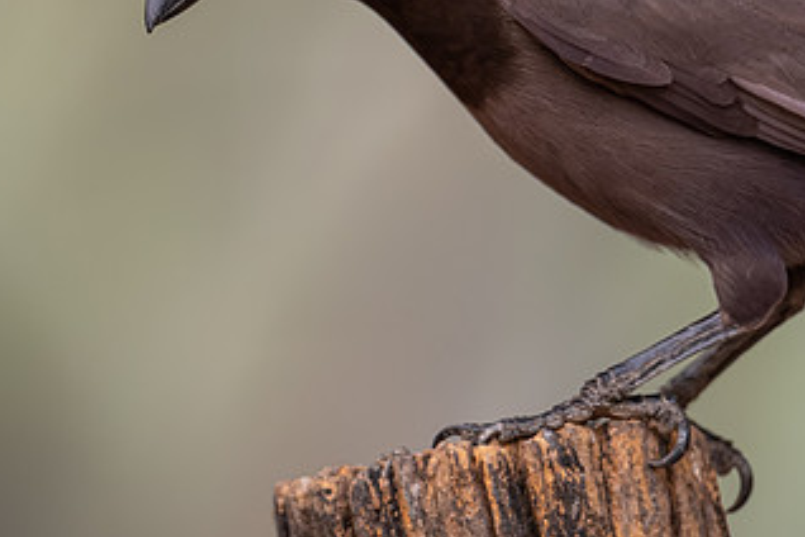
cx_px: 449
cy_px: 184
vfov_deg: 1.2
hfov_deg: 1.8
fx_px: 25780
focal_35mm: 1153
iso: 1100
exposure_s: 1/1000
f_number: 4.5
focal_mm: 400
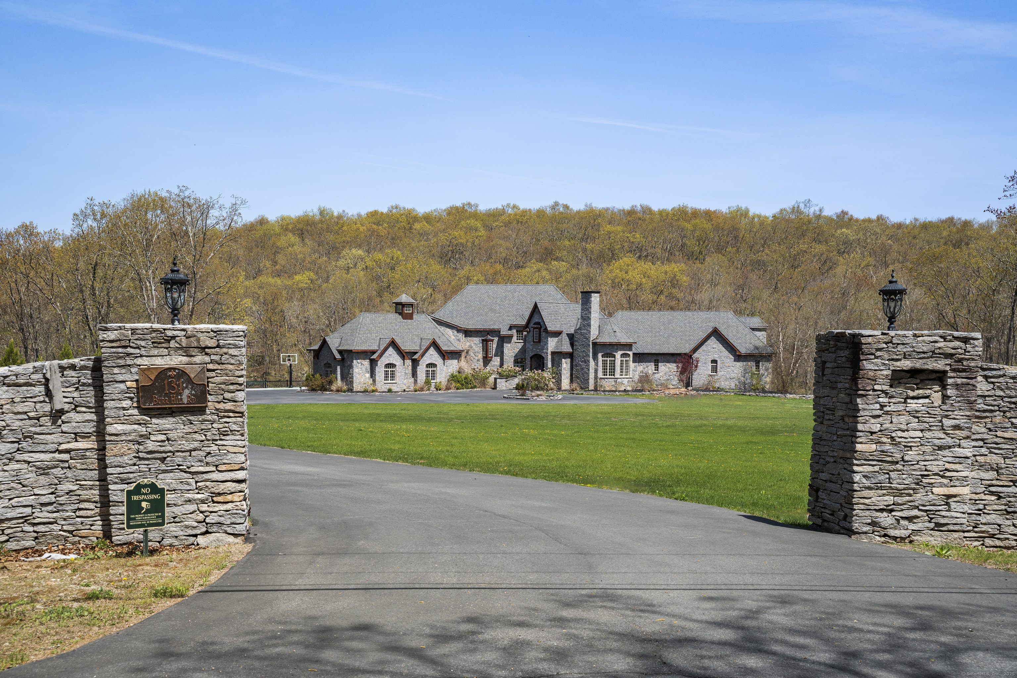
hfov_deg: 38.1
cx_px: 508
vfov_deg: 25.9
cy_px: 339
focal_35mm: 52
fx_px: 1472
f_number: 7.1
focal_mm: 52.1
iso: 640
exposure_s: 1/800
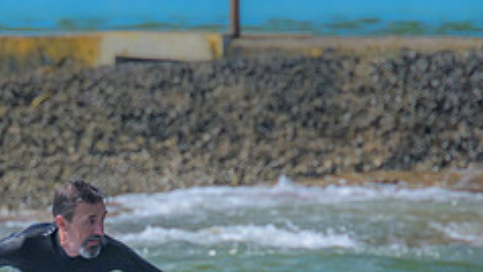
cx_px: 136
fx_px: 26197
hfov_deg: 1.1
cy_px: 340
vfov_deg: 0.6
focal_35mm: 2045
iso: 640
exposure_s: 1/2000
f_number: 11
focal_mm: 800
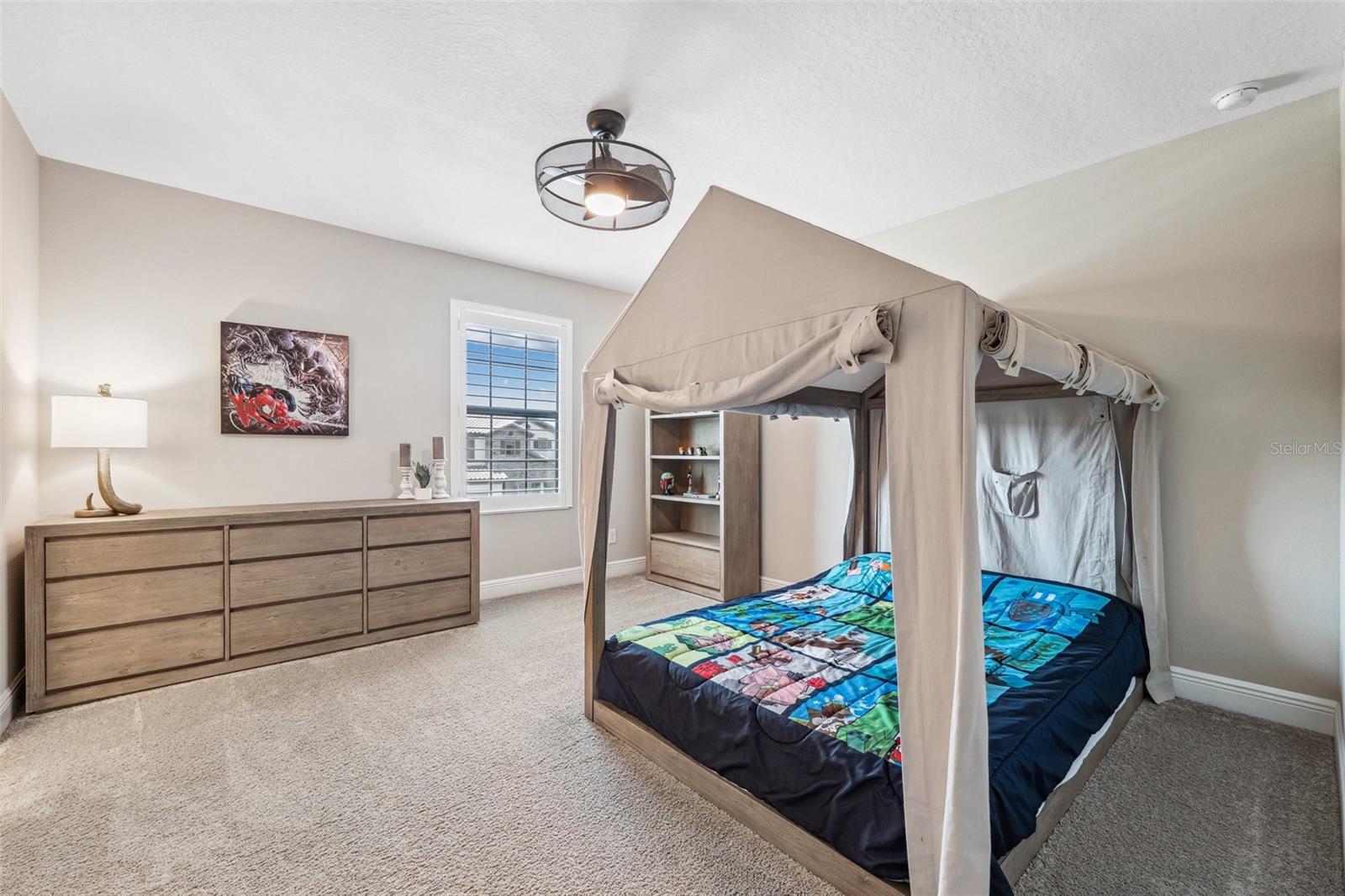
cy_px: 448
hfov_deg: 104.3
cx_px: 672
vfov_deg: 81.2
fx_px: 523
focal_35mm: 14
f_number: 8
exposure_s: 1/10
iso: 400
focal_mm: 14
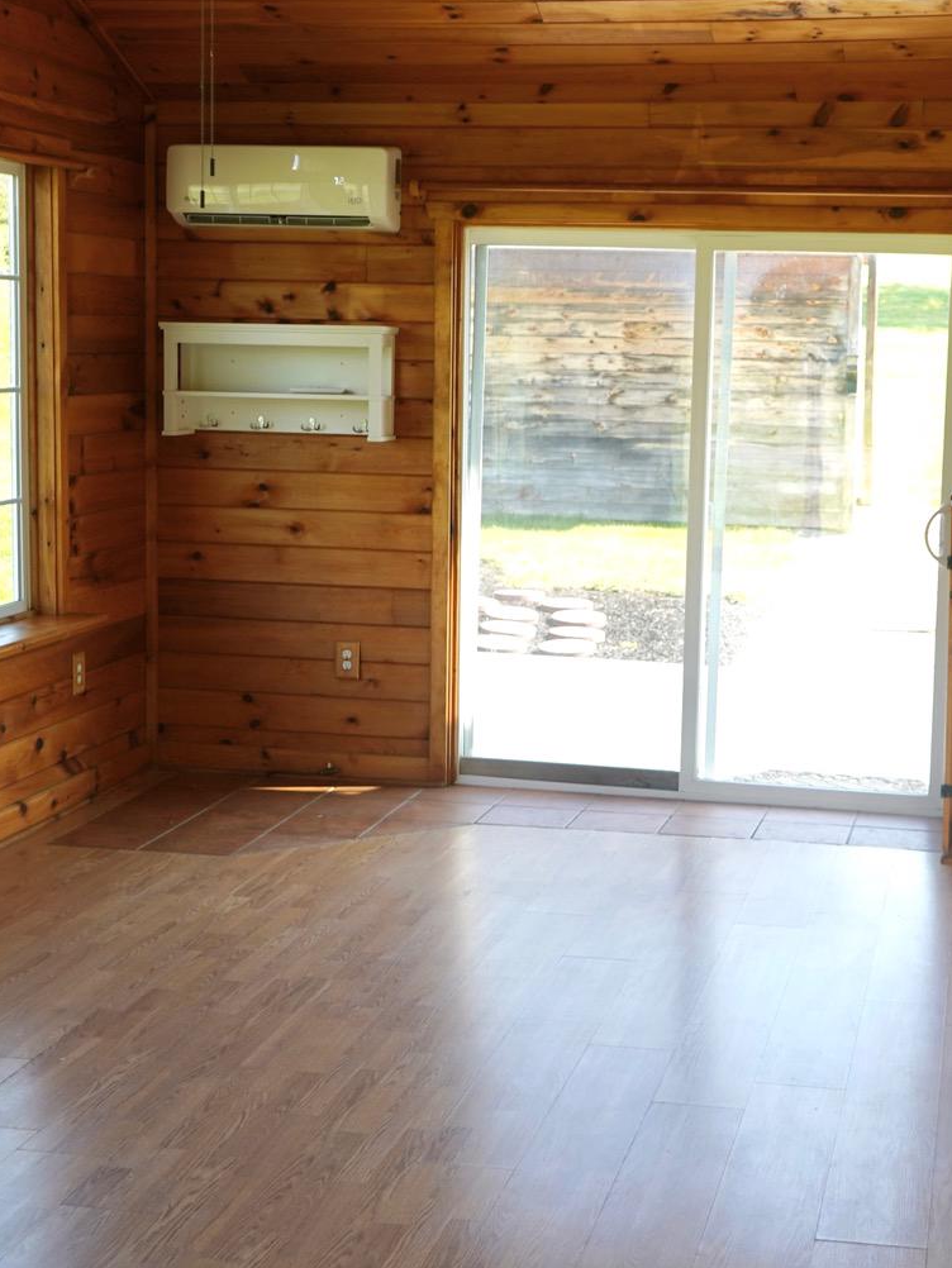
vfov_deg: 34.9
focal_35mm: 55
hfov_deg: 26.5
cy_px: 554
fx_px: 2016
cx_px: 584
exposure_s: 1/160
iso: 250
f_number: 4
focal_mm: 28
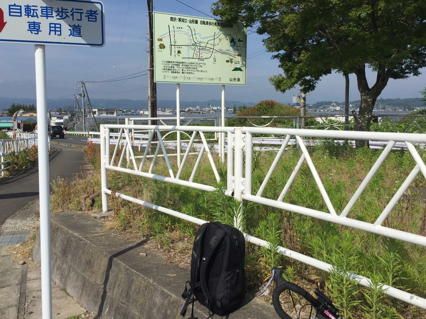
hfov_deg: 51.3
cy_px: 137
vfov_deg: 39.6
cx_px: 222
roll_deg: +0.0
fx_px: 443
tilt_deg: -1.6
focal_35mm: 36
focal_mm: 4.15
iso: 32
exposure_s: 1/4405
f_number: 2.2
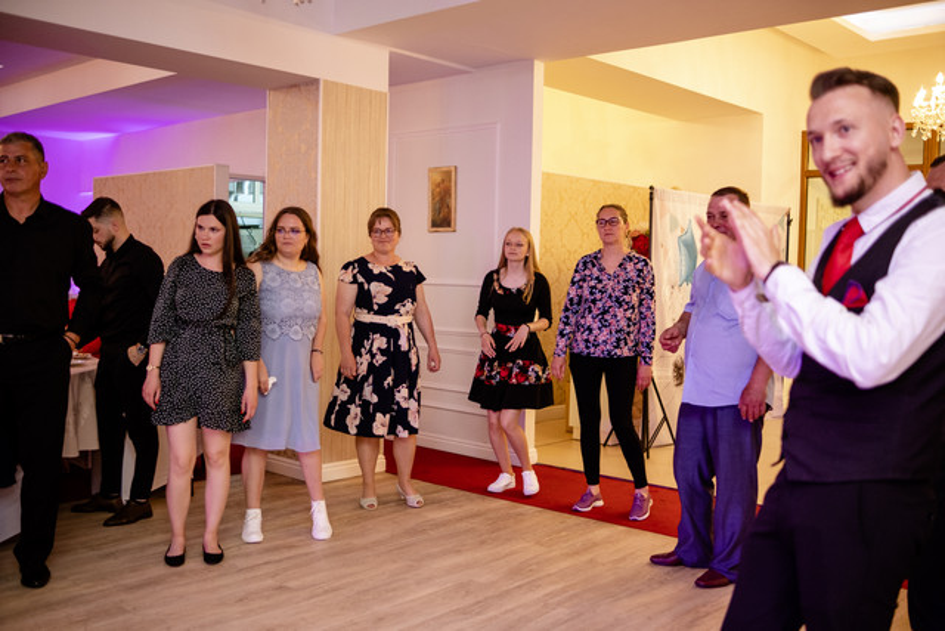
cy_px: 316
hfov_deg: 54.4
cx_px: 472
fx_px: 919
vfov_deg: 37.9
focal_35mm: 35
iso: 800
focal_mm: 23
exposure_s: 1/200
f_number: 1.4
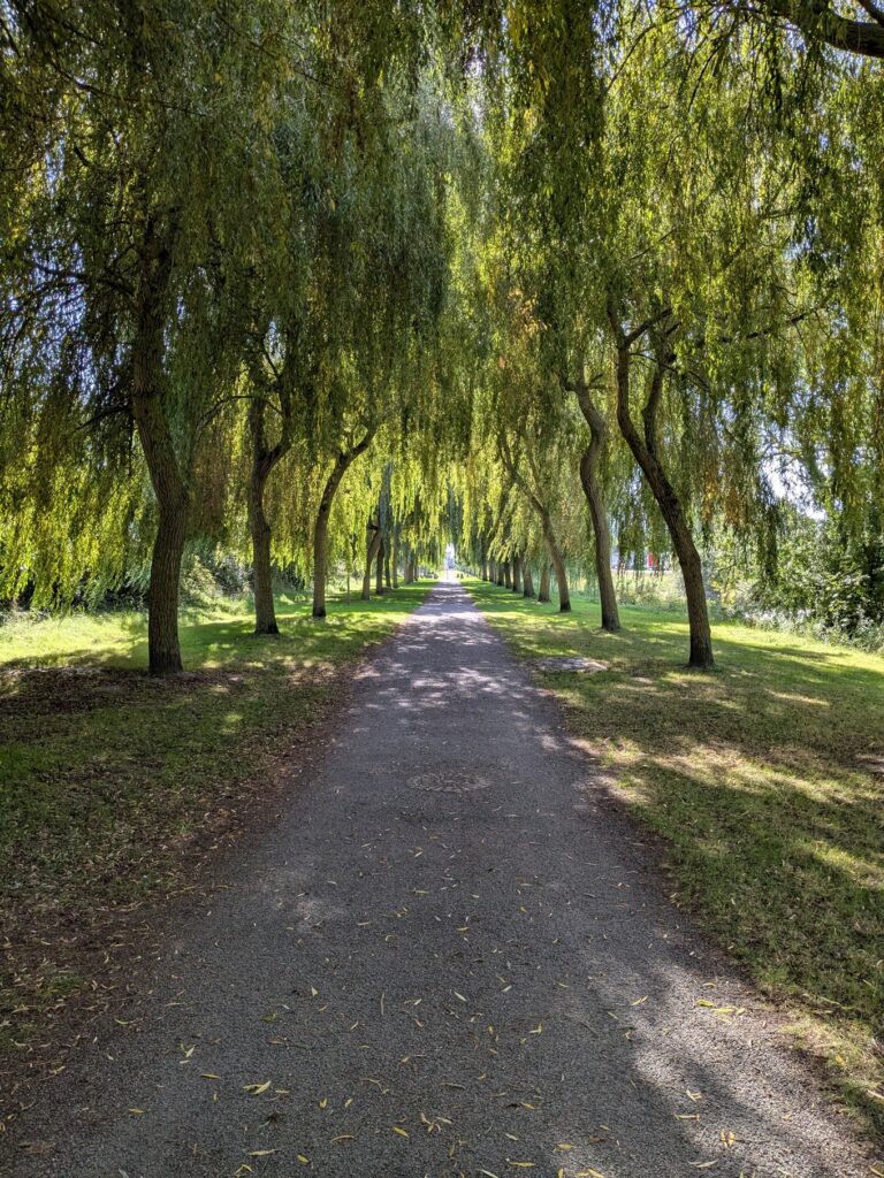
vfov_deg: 65.3
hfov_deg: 51.4
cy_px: 589
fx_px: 919
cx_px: 442
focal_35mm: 27
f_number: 1.73
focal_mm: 4.38
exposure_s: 1/520
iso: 51
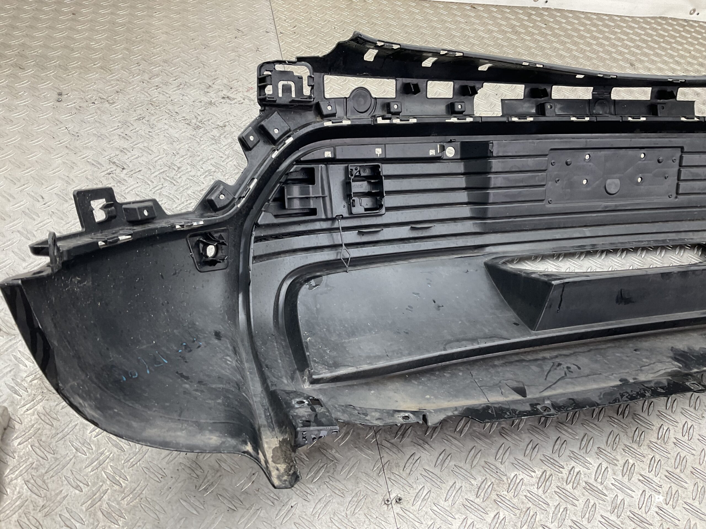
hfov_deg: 61.7
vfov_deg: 48.2
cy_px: 264
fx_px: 591
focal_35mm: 29
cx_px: 353
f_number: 1.8
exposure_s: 1/60
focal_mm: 3
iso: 40
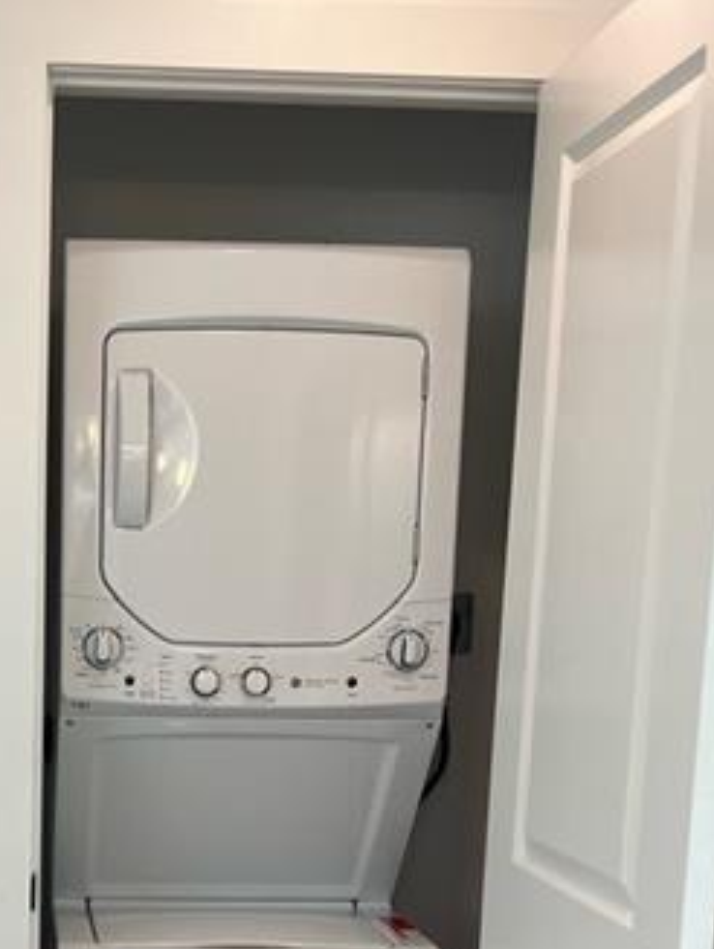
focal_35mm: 61
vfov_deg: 30.3
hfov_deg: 23.4
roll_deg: -1.0
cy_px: 856
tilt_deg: -8.7
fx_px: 1674
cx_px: 70
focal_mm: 5.7
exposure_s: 1/141
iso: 32
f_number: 1.5
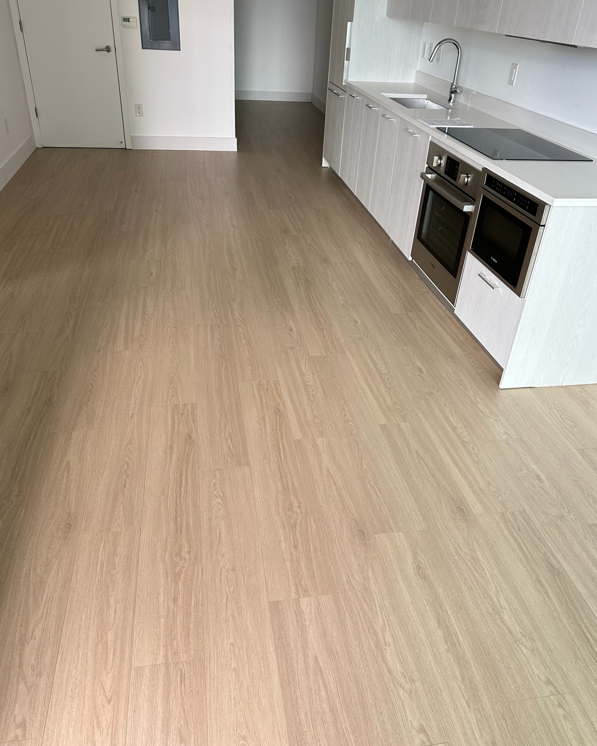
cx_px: 303
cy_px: 375
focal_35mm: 26
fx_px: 574
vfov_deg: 66.0
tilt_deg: -31.6
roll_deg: -4.9
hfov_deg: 54.9
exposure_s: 1/191
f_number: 1.78
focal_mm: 6.86
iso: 80
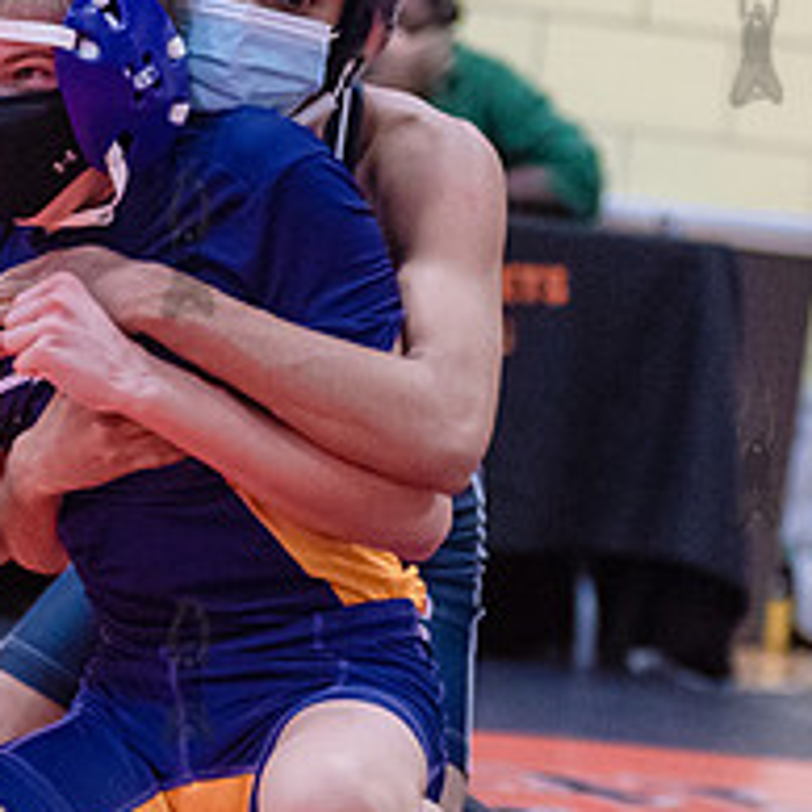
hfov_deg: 7.0
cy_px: 114
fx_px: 6661
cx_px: 116
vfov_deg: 7.0
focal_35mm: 251
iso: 4000
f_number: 3.5
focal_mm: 80
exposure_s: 1/400
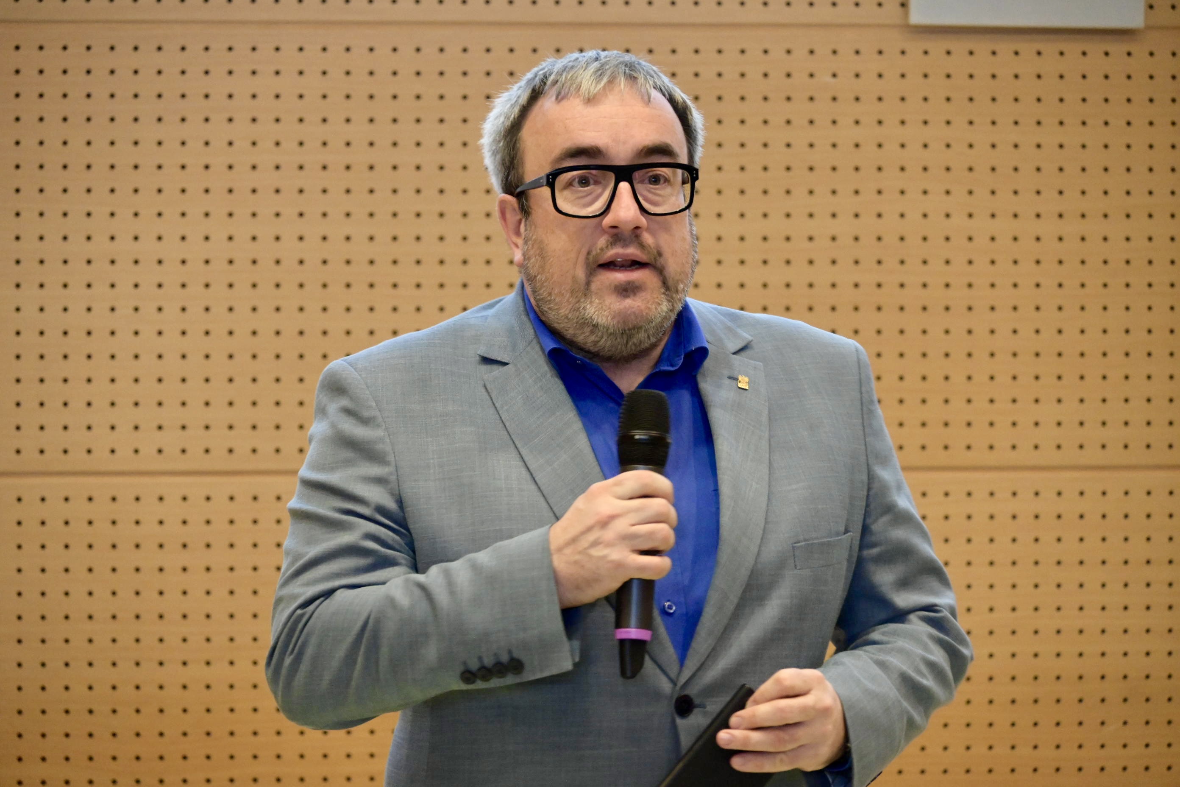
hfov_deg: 12.5
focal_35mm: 165
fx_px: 5408
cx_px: 590
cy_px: 394
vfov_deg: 8.3
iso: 4000
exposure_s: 1/60
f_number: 5
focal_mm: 110
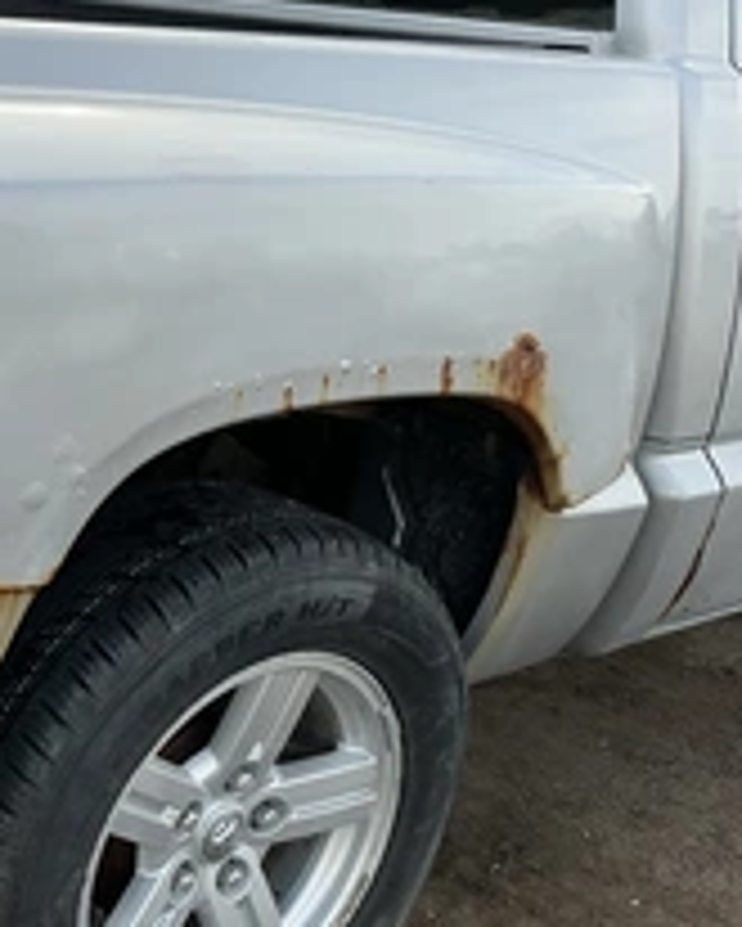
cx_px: -72
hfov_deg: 26.4
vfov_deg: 35.3
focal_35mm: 53
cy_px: 486
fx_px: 1454
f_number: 1.8
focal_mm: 3
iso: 25
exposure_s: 1/749
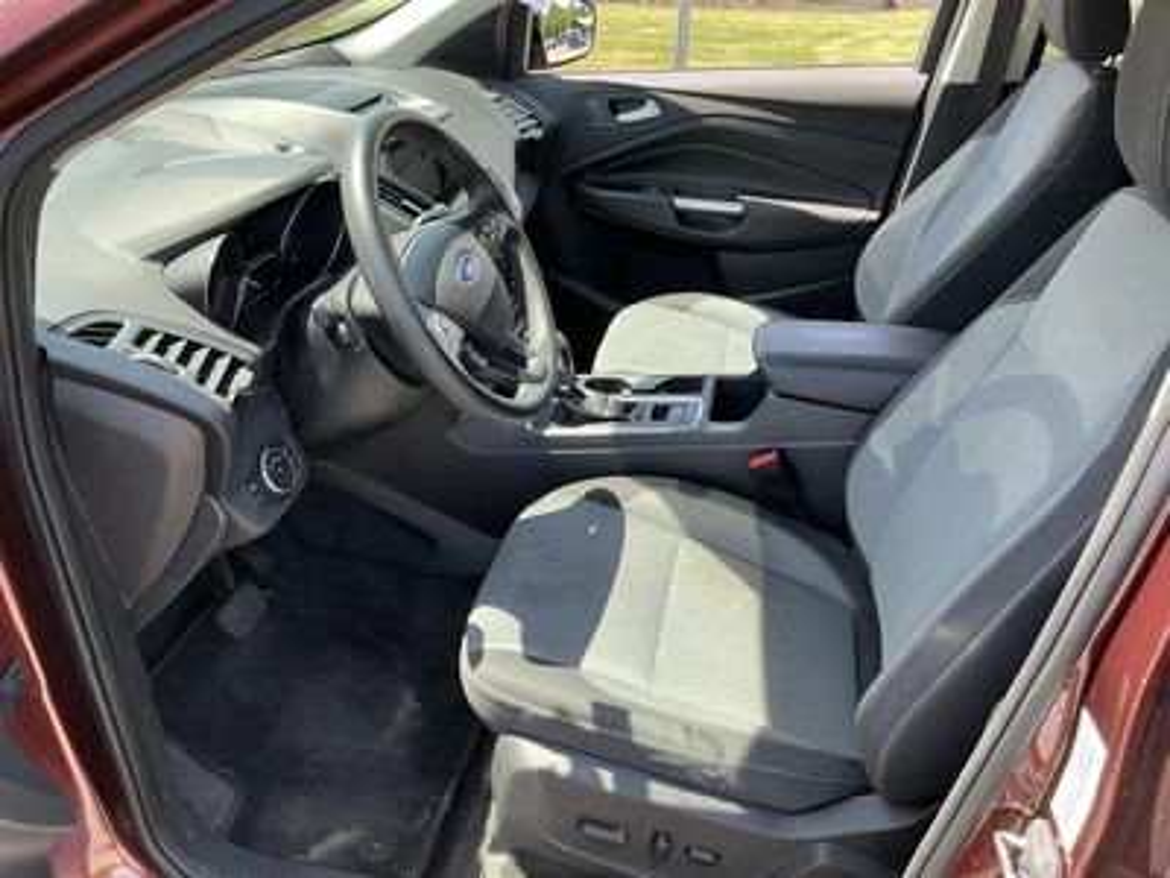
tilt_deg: -27.8
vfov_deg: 49.7
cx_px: 585
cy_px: 439
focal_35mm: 28
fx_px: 946
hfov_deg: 63.4
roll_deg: -2.3
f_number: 1.8
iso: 20
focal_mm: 3
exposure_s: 1/137
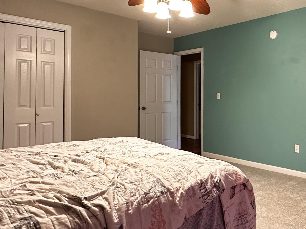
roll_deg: -0.3
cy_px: 95
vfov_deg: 46.6
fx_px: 265
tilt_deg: +0.9
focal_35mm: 30
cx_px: 247
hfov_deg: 55.5
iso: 400
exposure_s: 1/60
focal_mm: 2.22
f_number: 2.2
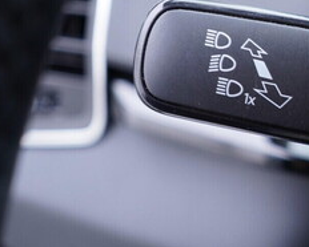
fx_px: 732
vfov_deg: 19.1
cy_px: 72
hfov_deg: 22.6
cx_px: 330
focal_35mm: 80
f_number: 2.8
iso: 320
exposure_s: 1/40
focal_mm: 24
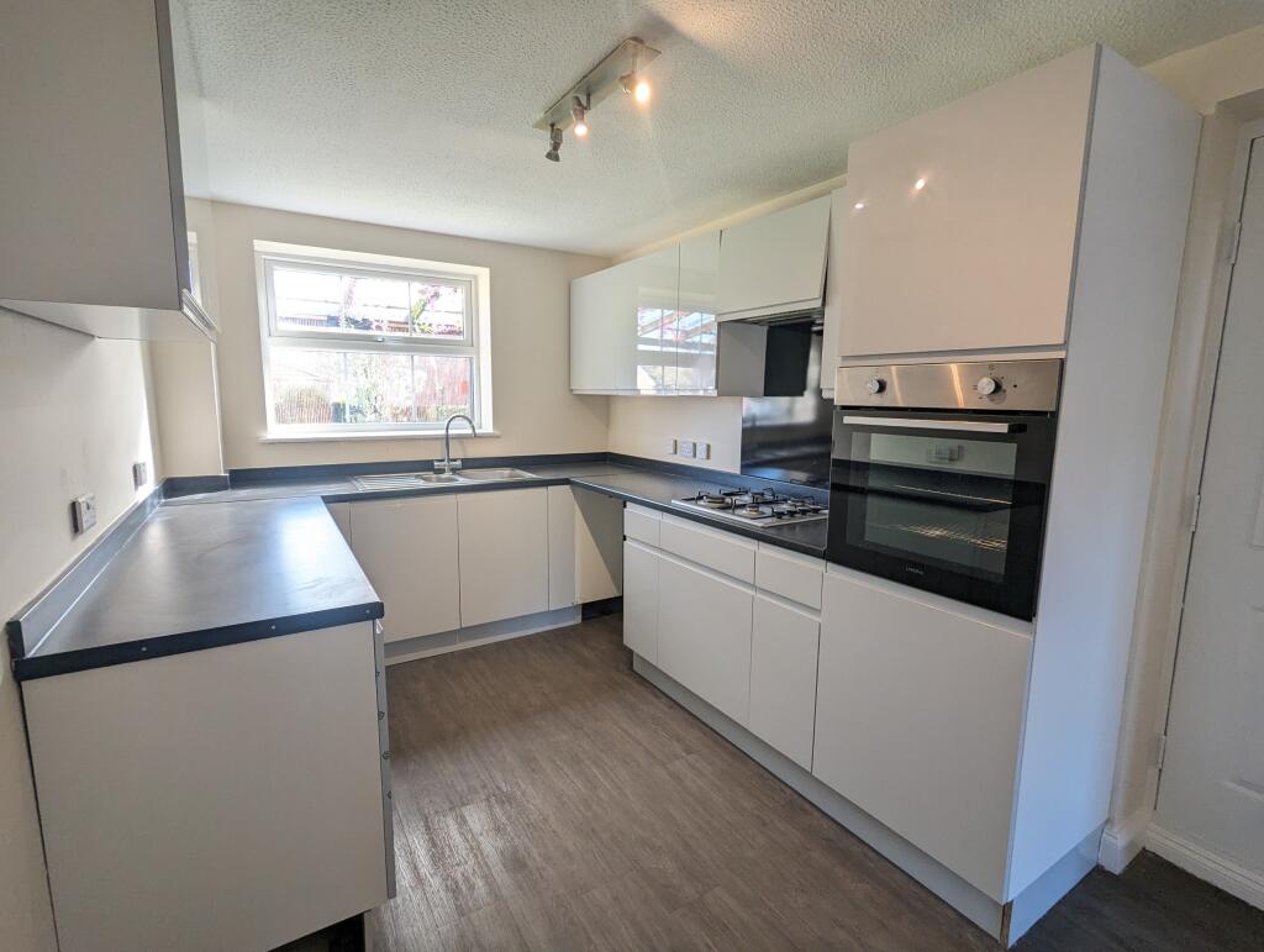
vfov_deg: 78.2
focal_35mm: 16
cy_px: 476
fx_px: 585
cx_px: 632
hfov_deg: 94.4
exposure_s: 1/50
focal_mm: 2.35
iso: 106
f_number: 2.2
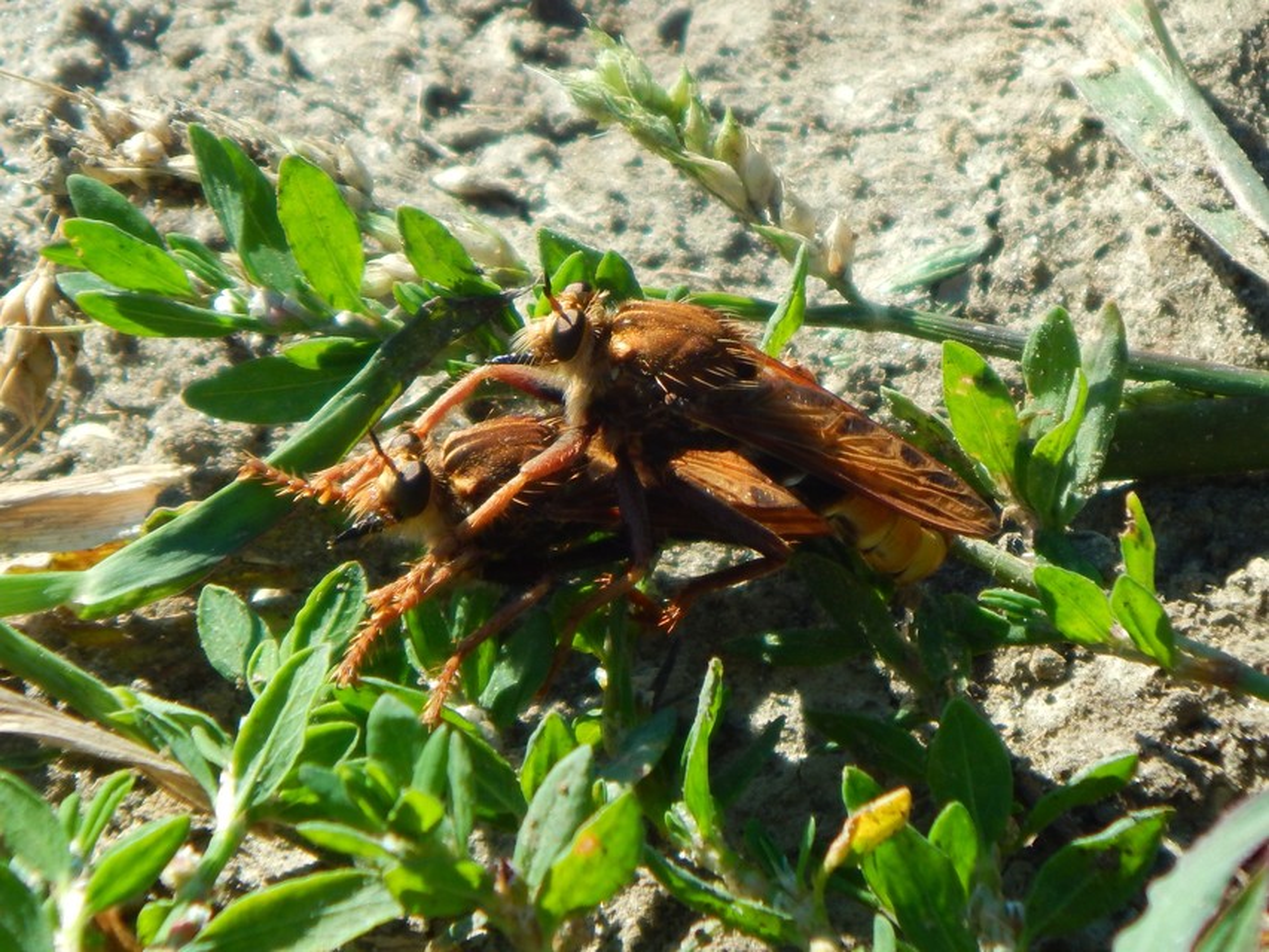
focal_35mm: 668
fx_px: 24492
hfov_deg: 3.0
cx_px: 634
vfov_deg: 2.2
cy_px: 476
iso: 125
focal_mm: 120
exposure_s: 1/320
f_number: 5.8
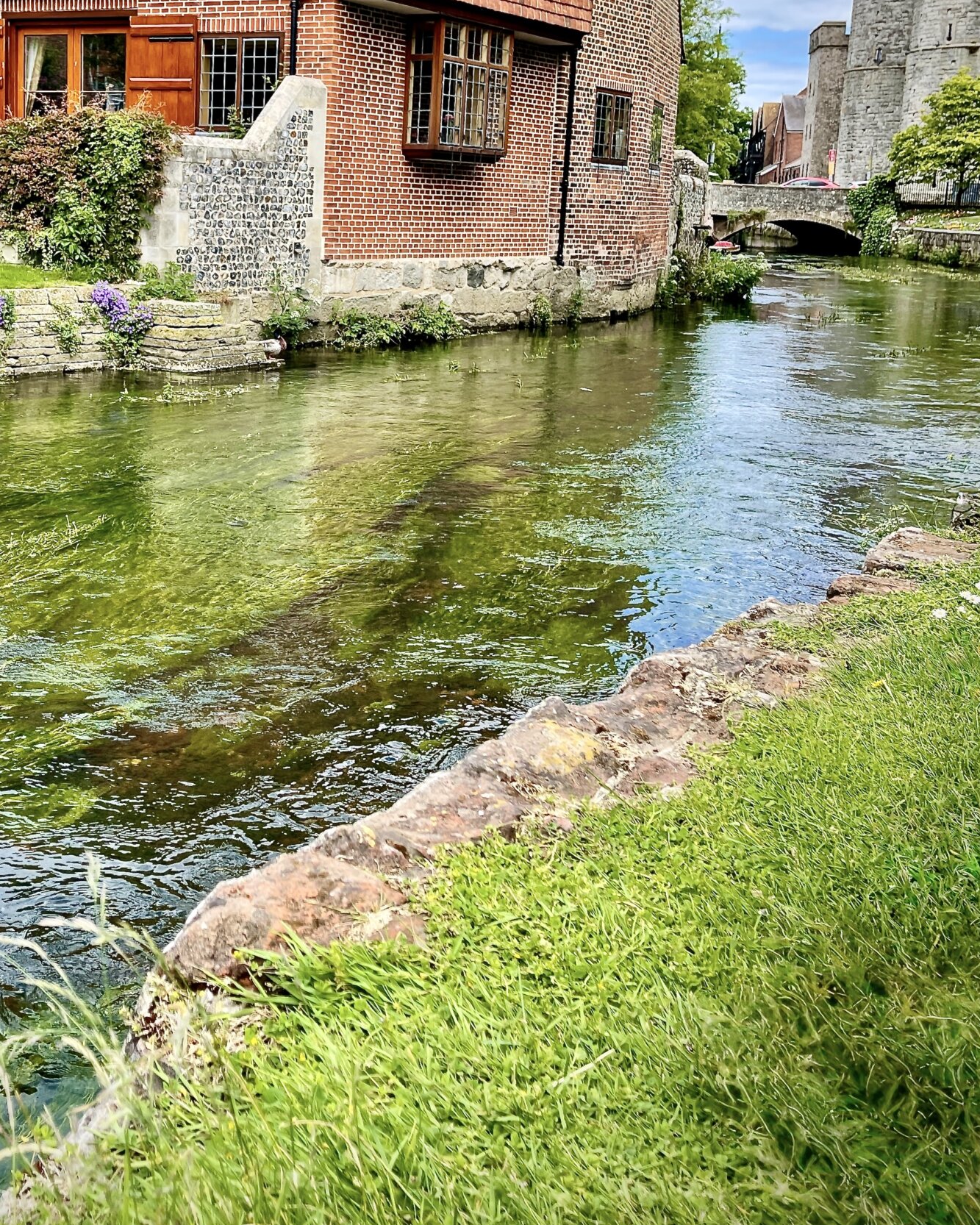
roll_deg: -1.6
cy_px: 399
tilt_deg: -8.6
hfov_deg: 37.6
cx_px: 293
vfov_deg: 46.1
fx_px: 1414
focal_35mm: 39
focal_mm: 5.1
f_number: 1.6
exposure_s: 1/1475
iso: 32
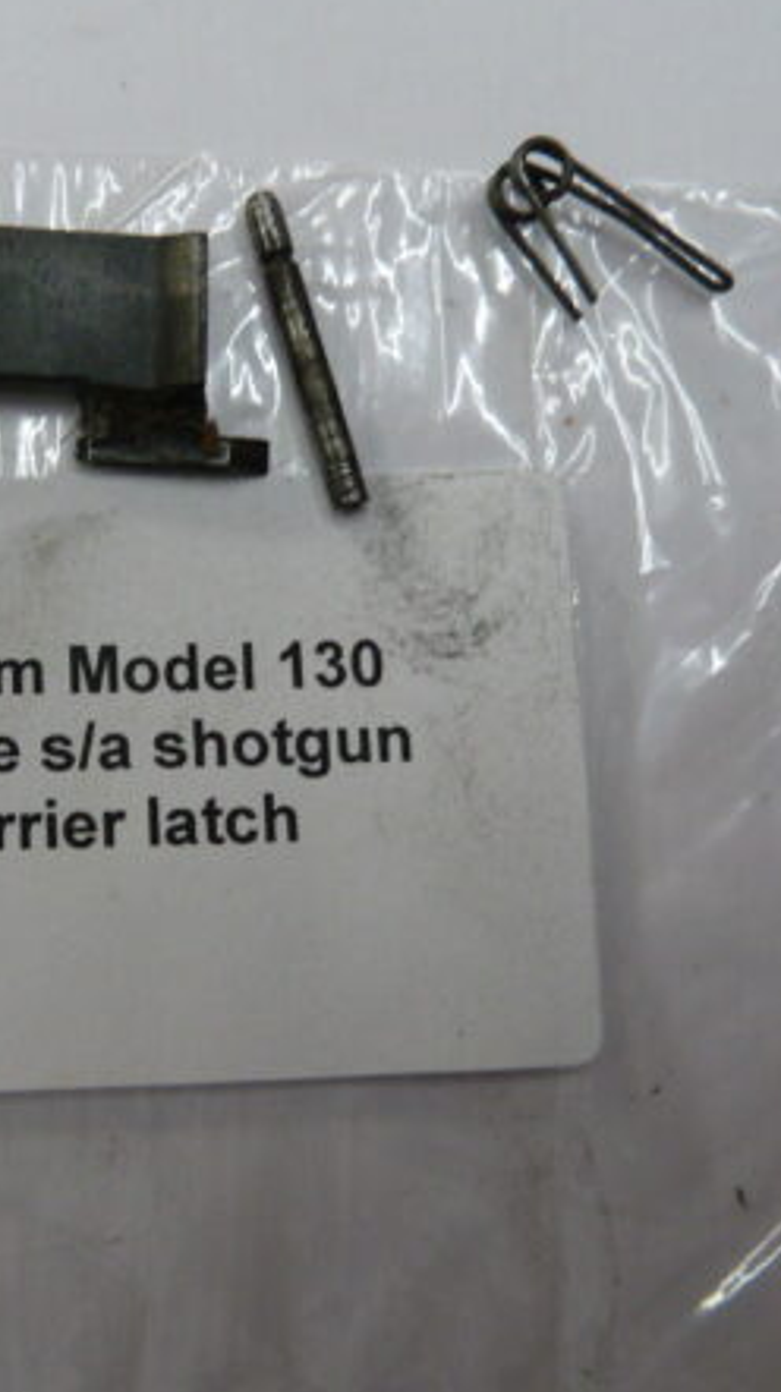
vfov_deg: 54.0
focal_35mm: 37
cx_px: 63
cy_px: 690
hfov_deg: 30.4
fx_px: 1365
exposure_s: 1/30
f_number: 3.3
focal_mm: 4.1
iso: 200
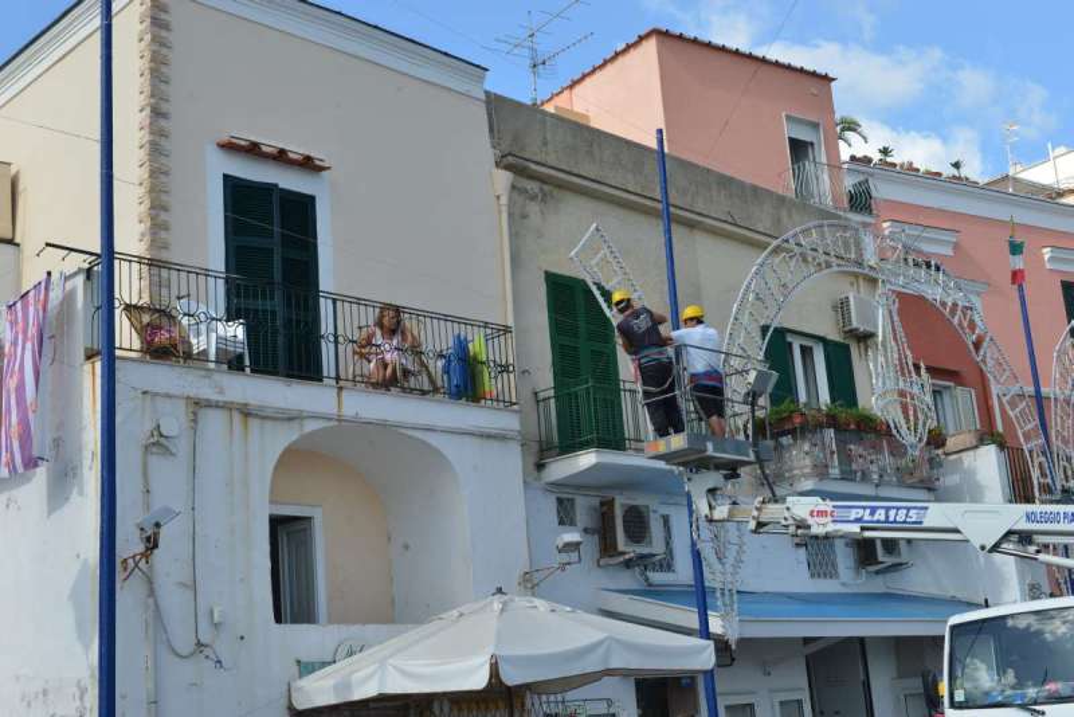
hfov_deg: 39.6
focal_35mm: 50
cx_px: 537
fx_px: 1492
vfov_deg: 27.0
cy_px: 358
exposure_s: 1/160
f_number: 11
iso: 500
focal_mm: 50
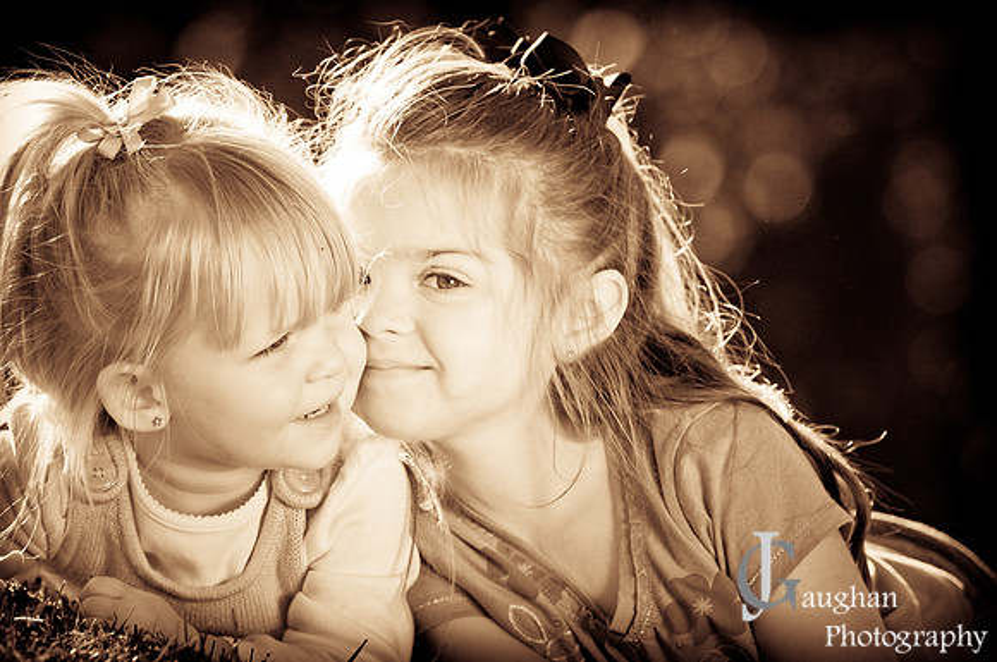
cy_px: 331
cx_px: 498
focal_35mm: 255
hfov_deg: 8.1
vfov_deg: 5.4
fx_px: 7052
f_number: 3.5
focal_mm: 170
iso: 640
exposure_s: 1/1600
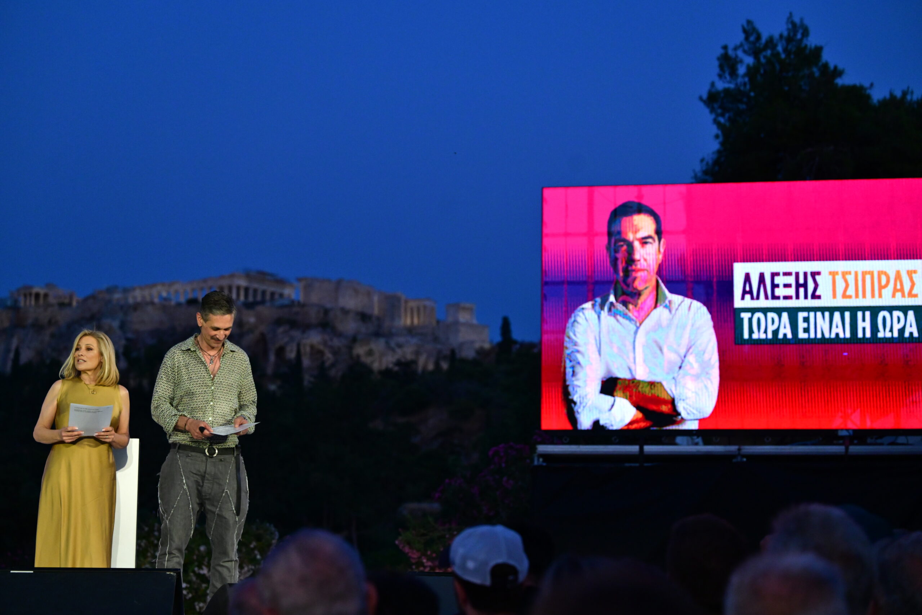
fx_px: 1793
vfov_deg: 19.5
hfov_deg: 28.8
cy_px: 308
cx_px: 461
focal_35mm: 70
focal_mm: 70
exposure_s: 1/800
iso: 4000
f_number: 3.5
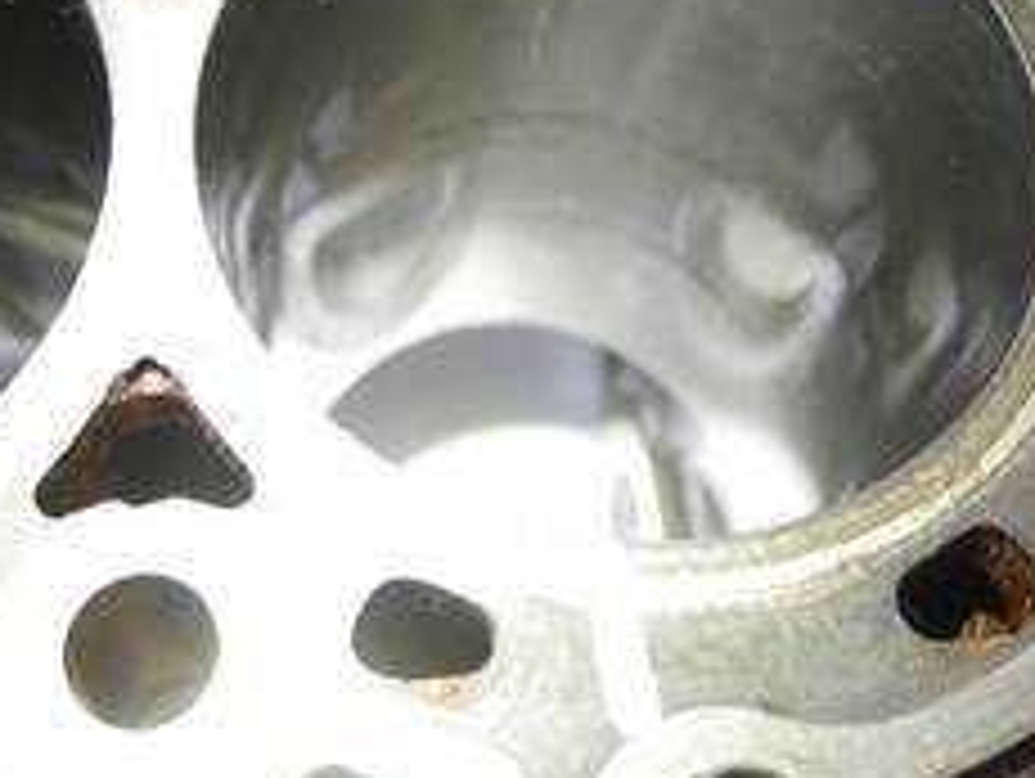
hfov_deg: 38.1
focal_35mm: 50
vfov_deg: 28.6
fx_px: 1497
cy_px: 171
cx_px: 482
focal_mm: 12
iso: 500
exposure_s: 1/60
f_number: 3.5
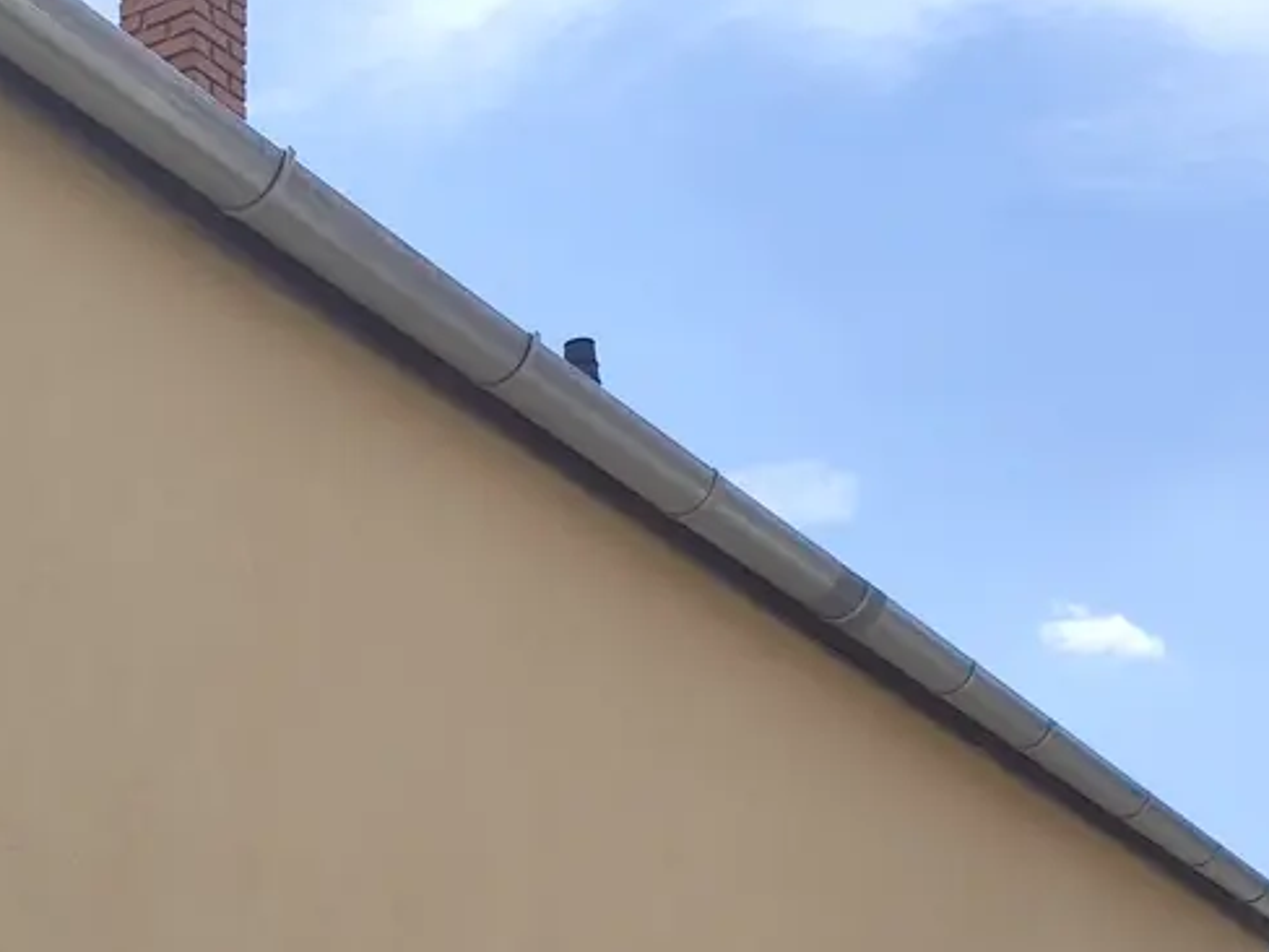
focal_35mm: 66
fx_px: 2420
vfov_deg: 20.2
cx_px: 143
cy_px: 1262
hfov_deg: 28.3
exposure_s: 1/1282
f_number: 1.65
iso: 50
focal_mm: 6.14
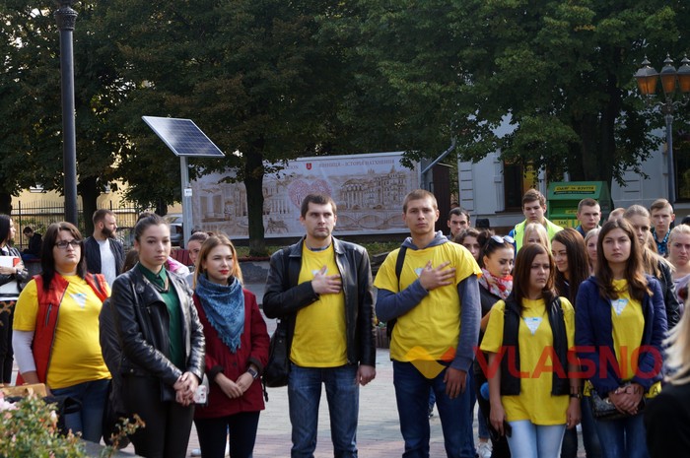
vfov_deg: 18.1
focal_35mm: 75
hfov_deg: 27.0
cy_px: 229
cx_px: 345
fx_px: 1436
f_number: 6.3
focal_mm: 50
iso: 125
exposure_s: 1/80
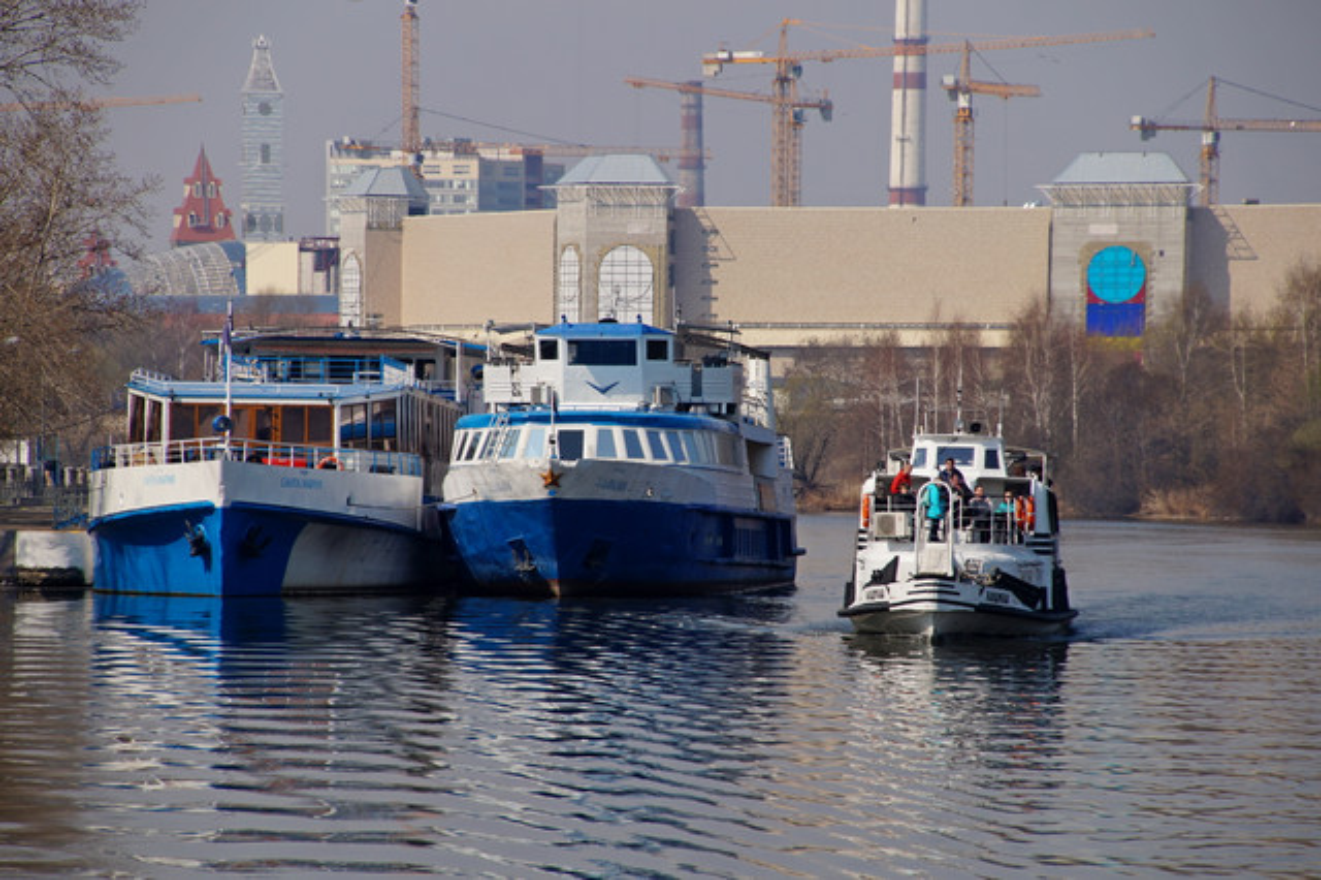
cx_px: 660
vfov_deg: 5.1
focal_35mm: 270
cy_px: 440
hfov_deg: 7.6
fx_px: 9902
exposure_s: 1/400
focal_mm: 180
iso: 100
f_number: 8
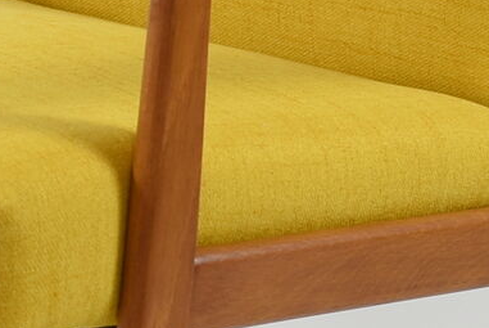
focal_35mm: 213
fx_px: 2891
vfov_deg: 6.5
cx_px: 78
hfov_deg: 9.6
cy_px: 123
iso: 100
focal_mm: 27
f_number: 4
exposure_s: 1/20
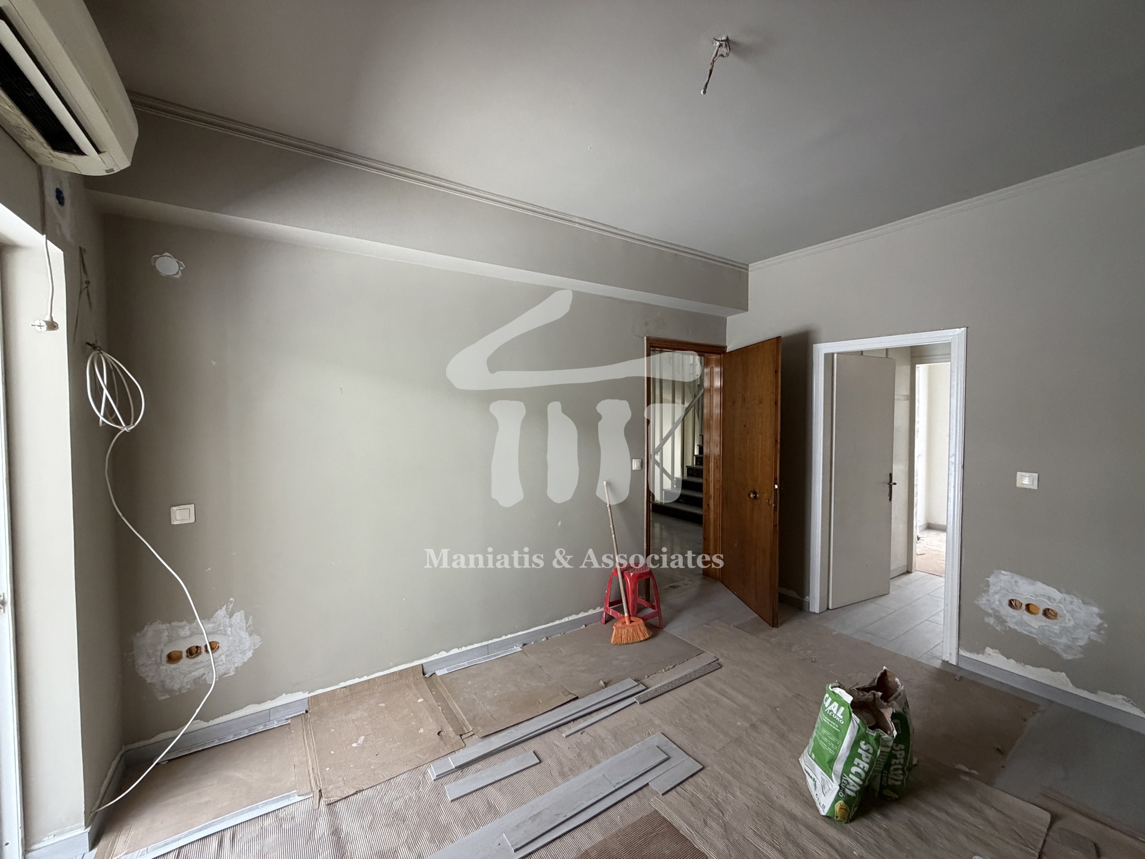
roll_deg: +0.3
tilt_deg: -2.2
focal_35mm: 14
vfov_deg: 85.7
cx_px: 572
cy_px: 430
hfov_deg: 102.1
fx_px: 463
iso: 320
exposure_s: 1/121
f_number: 2.2
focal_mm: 2.22
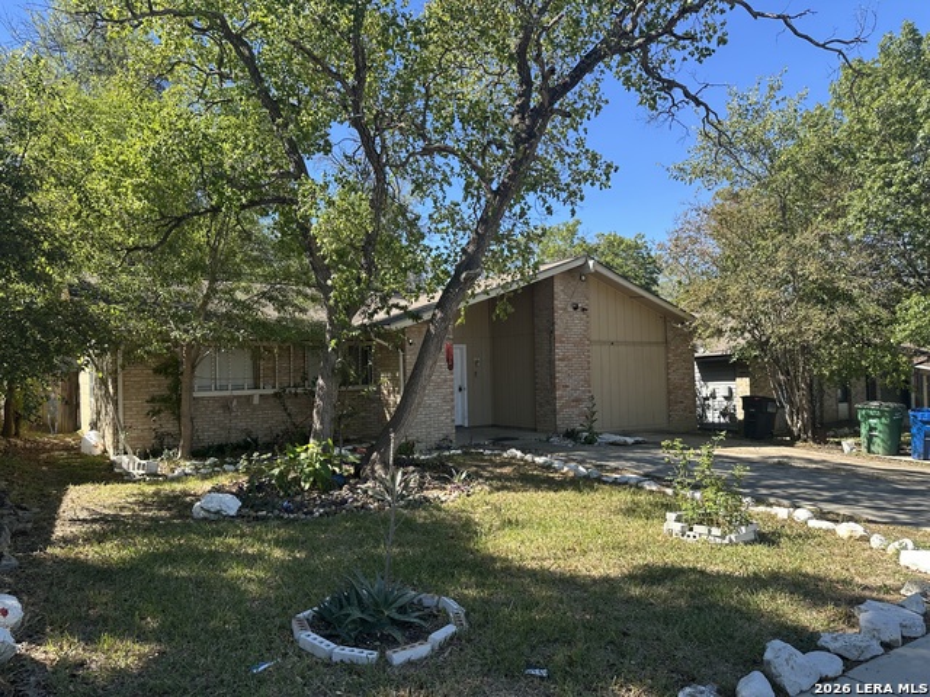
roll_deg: +1.8
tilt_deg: +1.8
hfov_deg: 71.6
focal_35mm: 24
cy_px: 348
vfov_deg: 56.8
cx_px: 465
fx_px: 645
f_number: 1.78
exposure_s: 1/1433
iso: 80
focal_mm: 6.86
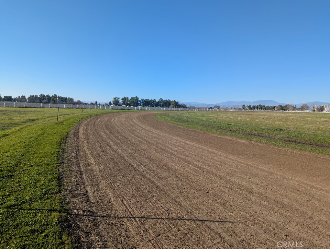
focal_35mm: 24
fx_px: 229
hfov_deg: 71.5
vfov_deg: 56.9
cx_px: 165
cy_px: 124
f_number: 1.85
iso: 47
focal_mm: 6.81
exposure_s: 1/1689
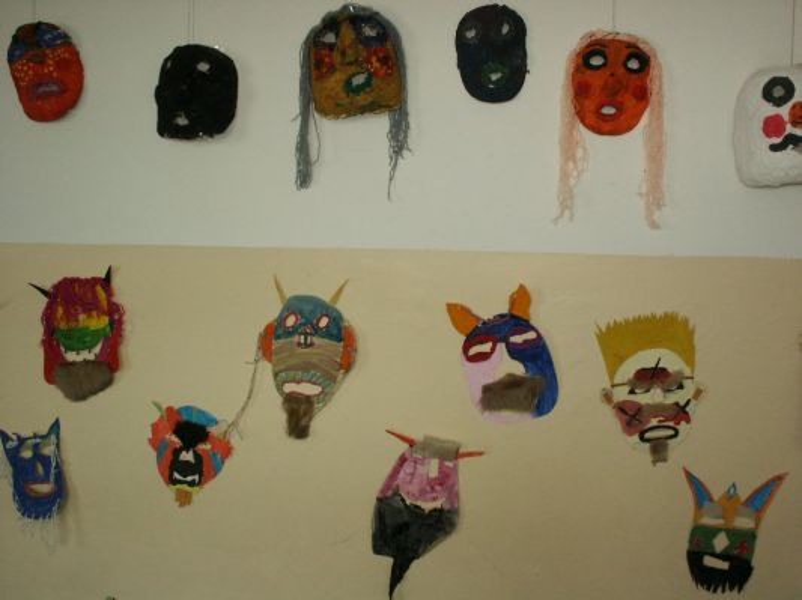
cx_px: 401
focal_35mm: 35
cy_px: 300
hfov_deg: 52.7
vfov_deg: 40.7
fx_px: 810
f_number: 6.7
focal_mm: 7.18
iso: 200
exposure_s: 1/90
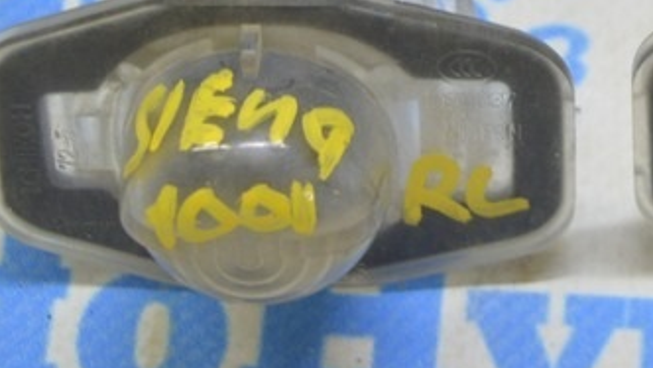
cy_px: -88
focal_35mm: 252
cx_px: 625
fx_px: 4365
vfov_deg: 4.8
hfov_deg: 8.5
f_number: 5.6
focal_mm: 52
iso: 400
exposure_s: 1/20
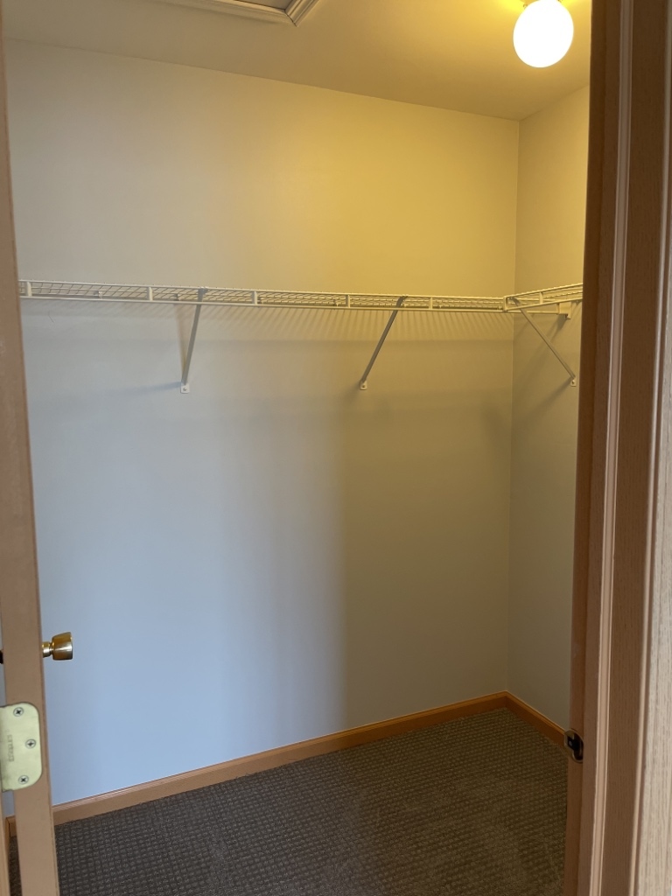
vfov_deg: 67.3
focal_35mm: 26
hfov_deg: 53.1
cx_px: 336
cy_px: 448
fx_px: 673
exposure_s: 1/60
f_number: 1.6
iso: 200
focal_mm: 5.1
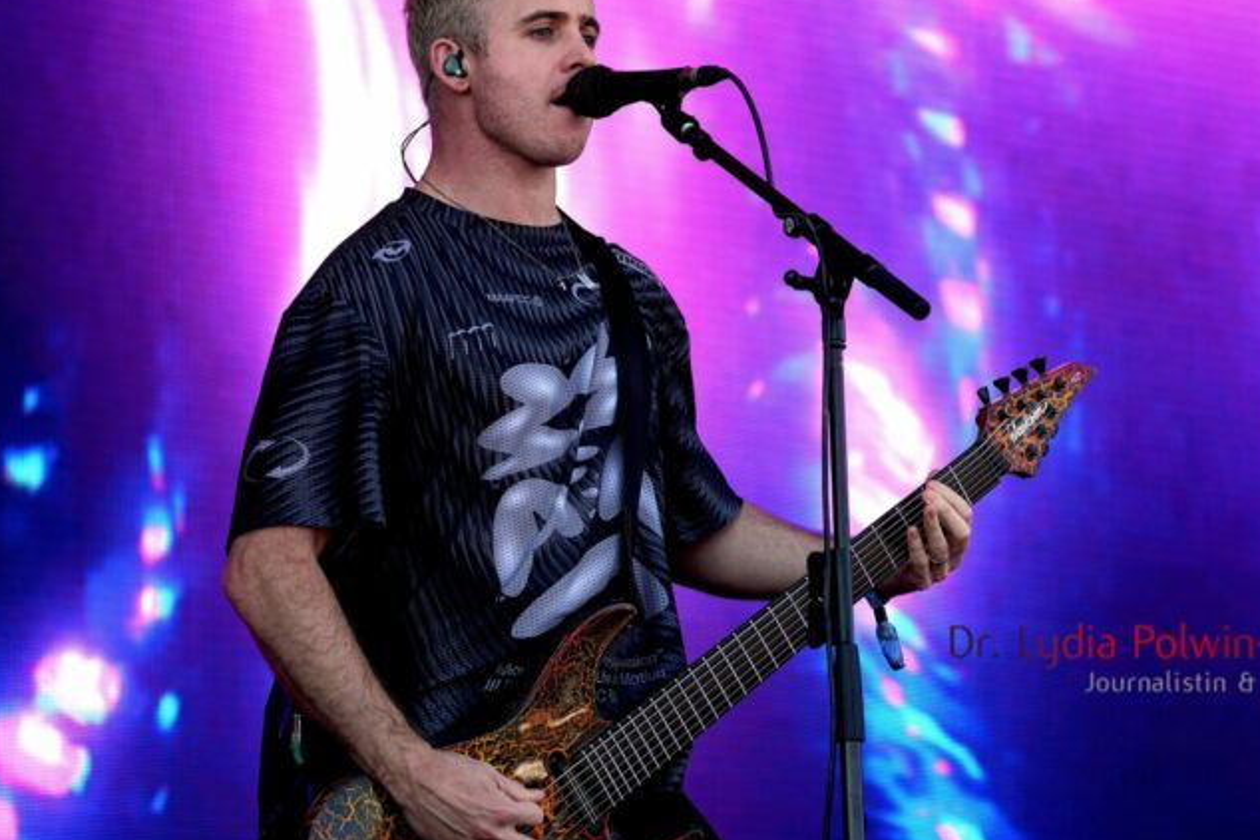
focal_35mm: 193
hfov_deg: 10.7
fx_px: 6754
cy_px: 370
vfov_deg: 7.1
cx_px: 740
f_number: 5.6
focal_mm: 106
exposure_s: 1/200
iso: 160
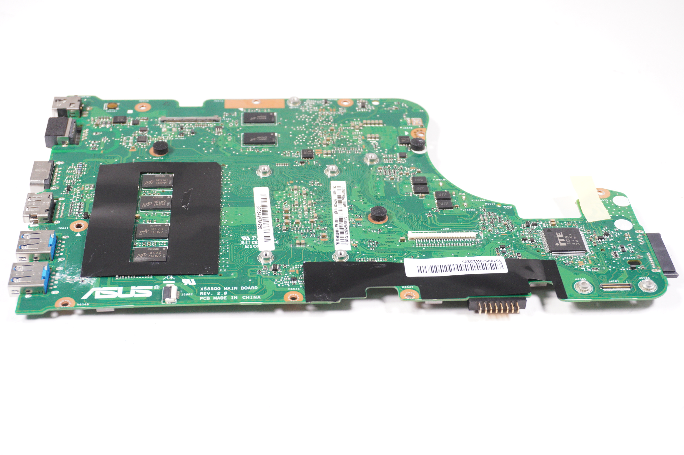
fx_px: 1054
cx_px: 342
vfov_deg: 24.4
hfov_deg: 36.0
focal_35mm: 56
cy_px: 228
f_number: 6.3
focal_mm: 37
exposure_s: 1/250
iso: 1000
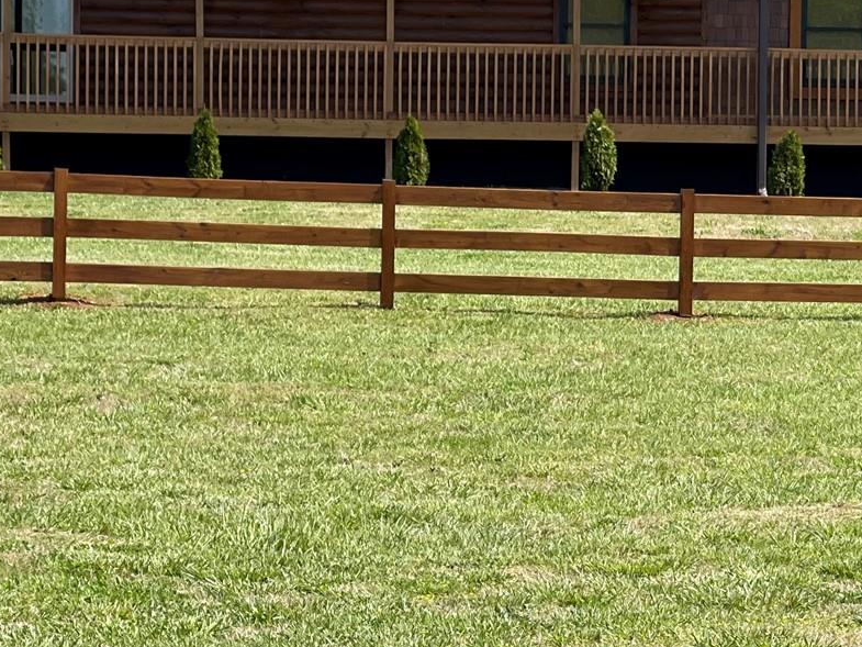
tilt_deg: -1.7
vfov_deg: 8.9
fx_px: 4159
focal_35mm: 167
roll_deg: -0.5
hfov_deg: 11.8
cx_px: 694
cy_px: 416
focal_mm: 7.5
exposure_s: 1/657
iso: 32
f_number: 2.2
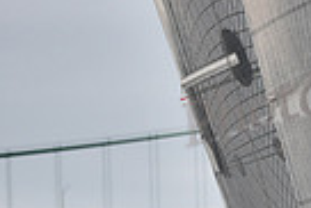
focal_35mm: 435
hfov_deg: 4.7
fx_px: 3762
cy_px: 385
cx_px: 624
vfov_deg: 3.2
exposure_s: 1/640
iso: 640
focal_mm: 102
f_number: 3.2
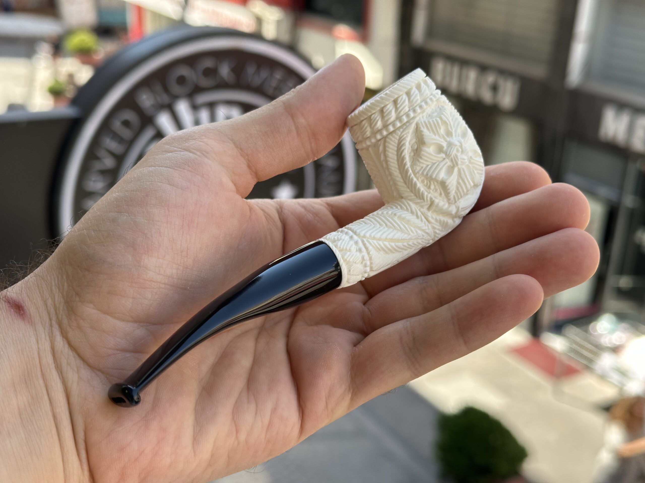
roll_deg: -3.3
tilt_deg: -21.0
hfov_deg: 39.7
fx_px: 894
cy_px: 242
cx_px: 322
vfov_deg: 30.3
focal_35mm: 48
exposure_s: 1/604
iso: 64
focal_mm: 6.86
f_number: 1.78
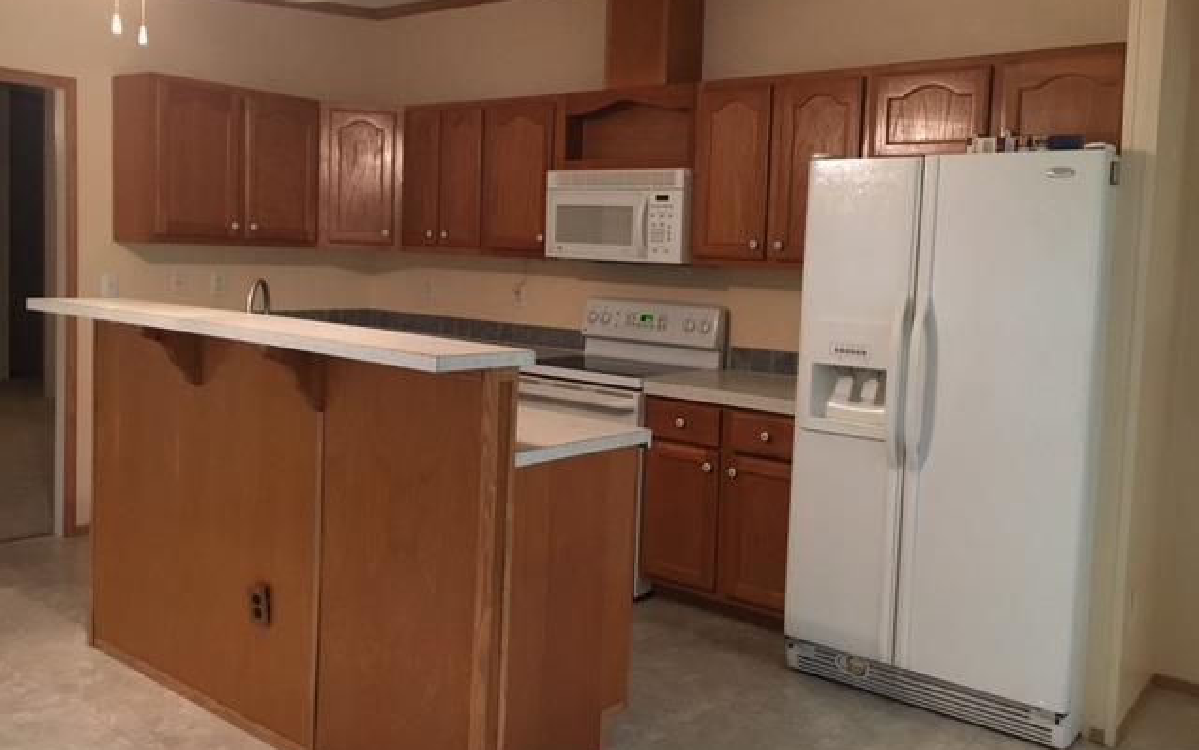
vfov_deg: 40.5
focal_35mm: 31
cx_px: 602
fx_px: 1013
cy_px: 321
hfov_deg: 61.2
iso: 200
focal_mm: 4.15
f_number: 2.2
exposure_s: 1/20
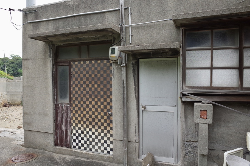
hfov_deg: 65.6
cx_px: 125
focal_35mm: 28
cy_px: 83
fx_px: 194
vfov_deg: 46.2
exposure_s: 1/350
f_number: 4.5
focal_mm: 18.3
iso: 200
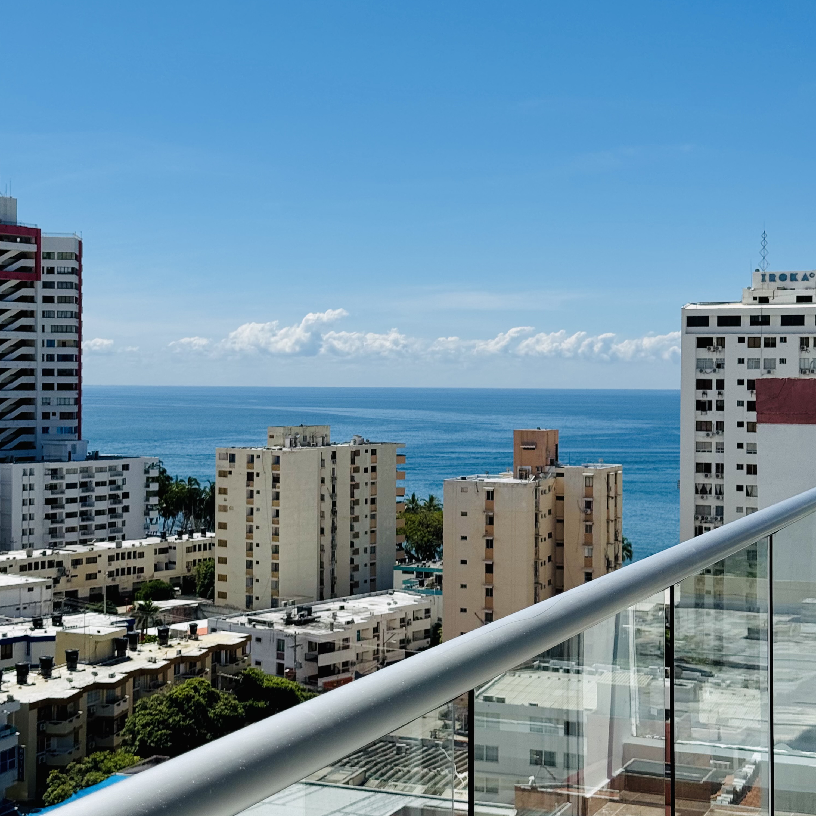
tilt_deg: -0.6
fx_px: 1520
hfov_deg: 30.0
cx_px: 408
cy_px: 393
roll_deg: +0.0
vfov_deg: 30.0
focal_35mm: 57
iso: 80
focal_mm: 6.76
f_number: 1.78
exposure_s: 1/10526
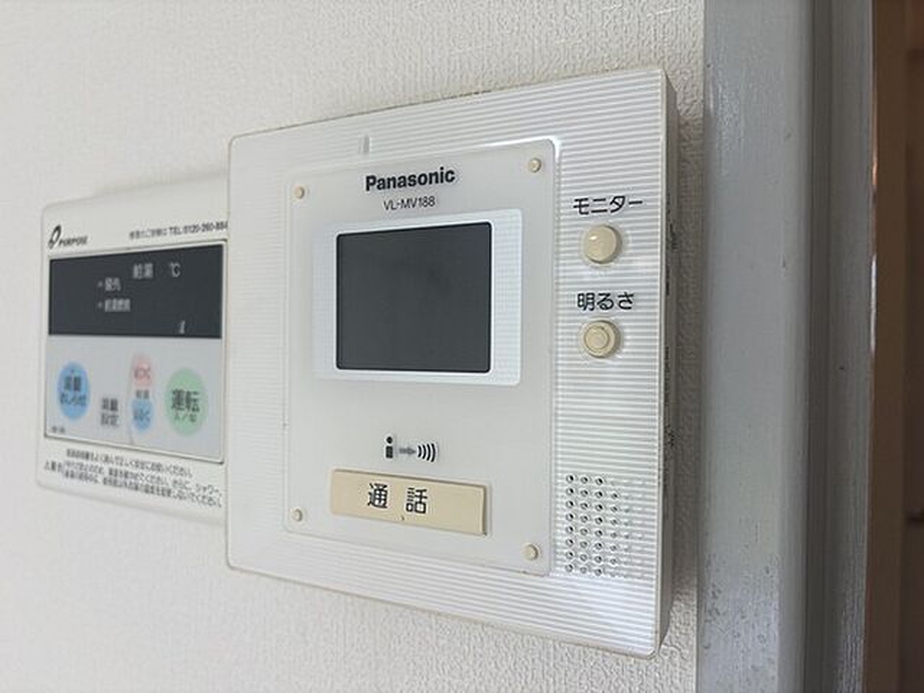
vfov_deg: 53.1
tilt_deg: +0.5
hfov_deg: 67.3
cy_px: 346
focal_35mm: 26
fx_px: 694
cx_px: 462
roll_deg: -0.1
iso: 32
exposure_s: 1/120
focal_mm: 5.96
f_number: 1.6
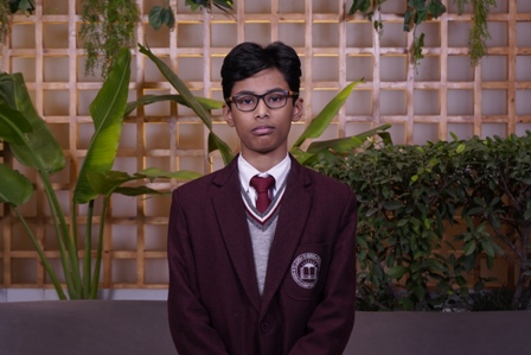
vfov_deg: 22.6
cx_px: 266
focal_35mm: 60
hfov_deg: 33.4
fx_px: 885
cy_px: 178
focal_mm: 40
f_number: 5
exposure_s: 1/125
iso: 500
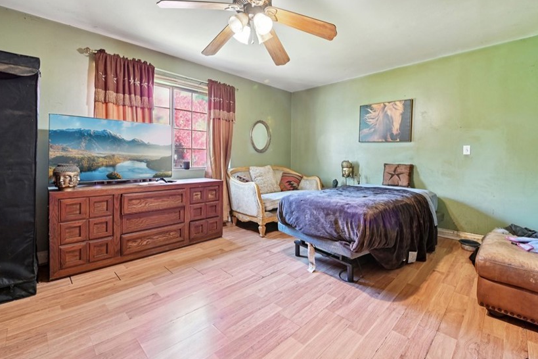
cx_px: 270
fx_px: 224
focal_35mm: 15
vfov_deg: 76.9
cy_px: 153
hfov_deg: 100.4
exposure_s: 1/1.25
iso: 400
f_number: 8
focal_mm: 12
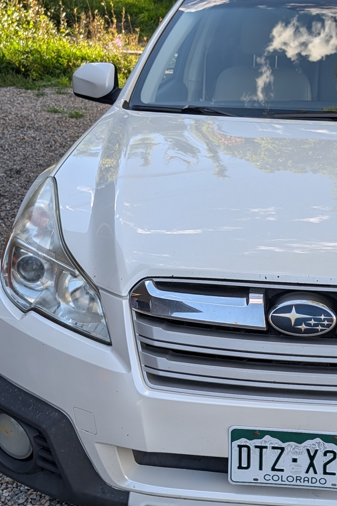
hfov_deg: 22.0
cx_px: 314
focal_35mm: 60
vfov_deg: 33.3
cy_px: 290
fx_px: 843
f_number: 1.68
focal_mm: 6.9
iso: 20
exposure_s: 1/1621
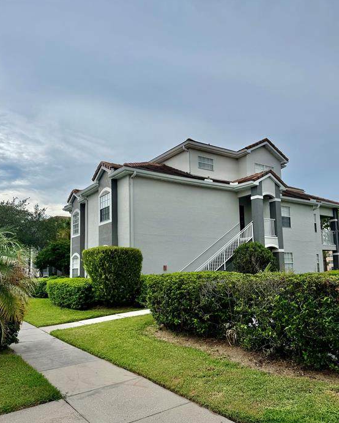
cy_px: 232
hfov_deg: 54.9
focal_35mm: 26
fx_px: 326
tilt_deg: +8.0
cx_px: 173
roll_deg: +1.4
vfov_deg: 65.9
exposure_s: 1/1812
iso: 80
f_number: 1.78
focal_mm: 6.76
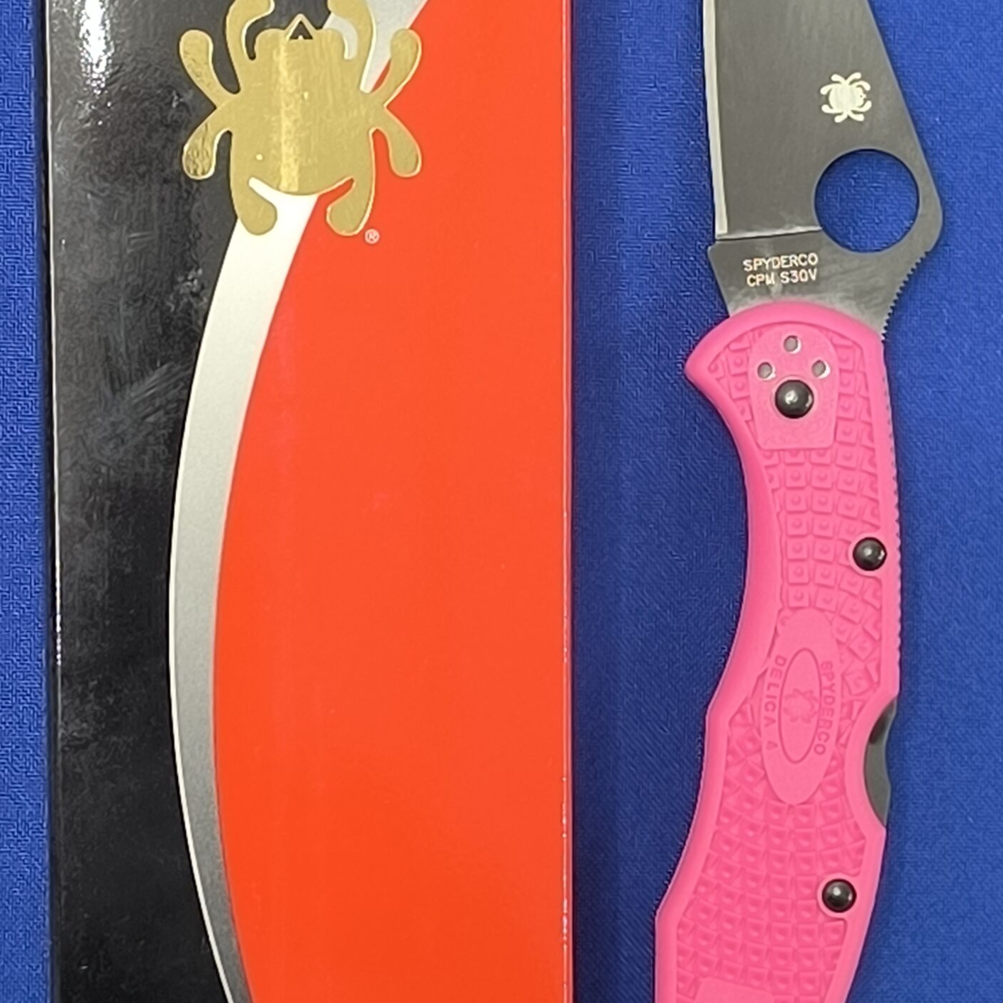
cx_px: 421
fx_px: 3672
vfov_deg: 15.6
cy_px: 477
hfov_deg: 15.5
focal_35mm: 112
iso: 640
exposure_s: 1/100
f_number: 1.65
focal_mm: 6.14
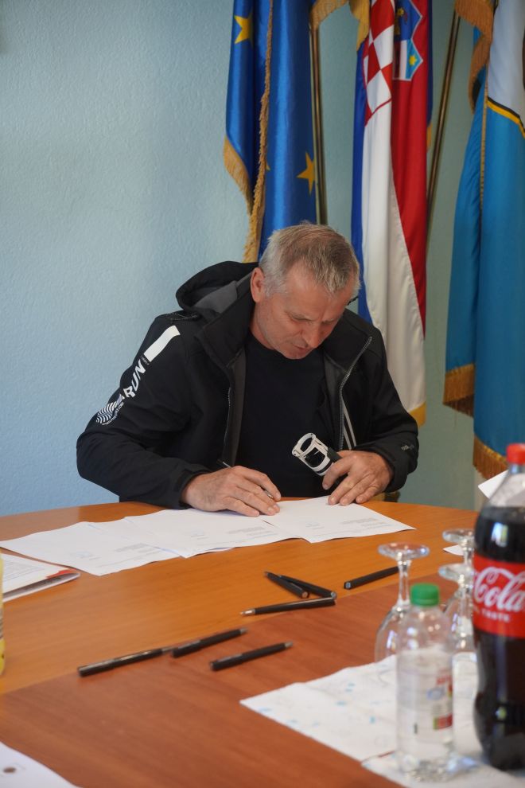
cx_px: 262
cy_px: 394
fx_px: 1640
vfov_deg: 27.0
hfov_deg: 18.2
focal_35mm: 75
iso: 1600
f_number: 3.5
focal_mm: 50
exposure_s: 1/200
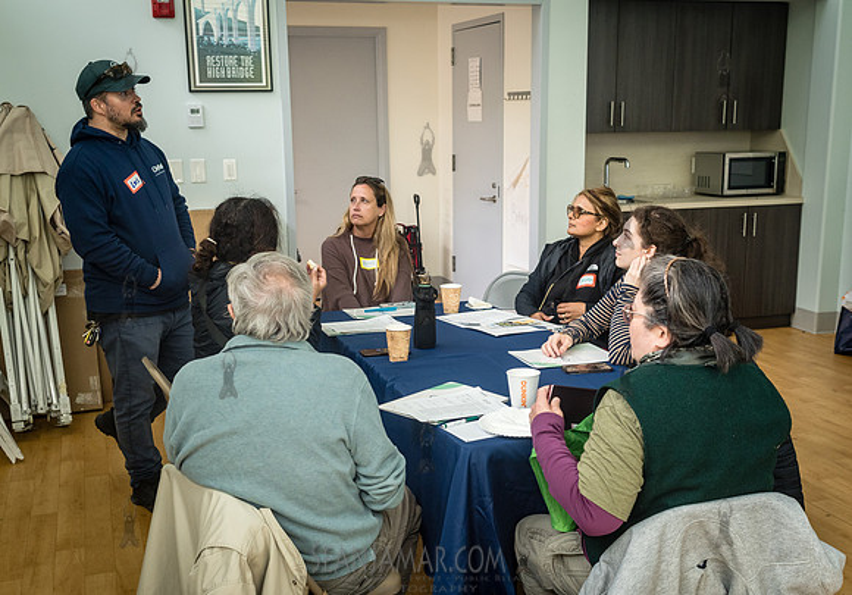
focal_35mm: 41
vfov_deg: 33.7
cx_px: 436
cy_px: 337
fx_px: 982
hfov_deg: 46.9
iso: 1250
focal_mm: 35
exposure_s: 1/200
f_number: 5
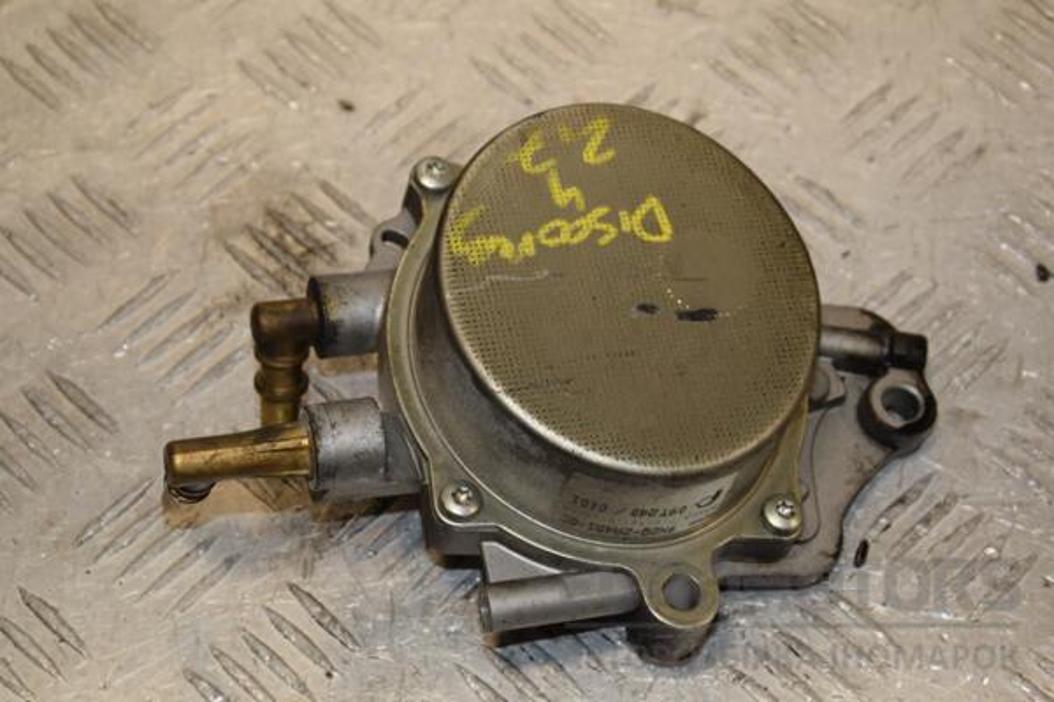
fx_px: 2723
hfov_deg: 21.9
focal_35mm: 93
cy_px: 351
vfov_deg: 14.7
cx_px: 527
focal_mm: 62
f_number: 8
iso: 800
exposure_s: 1/200
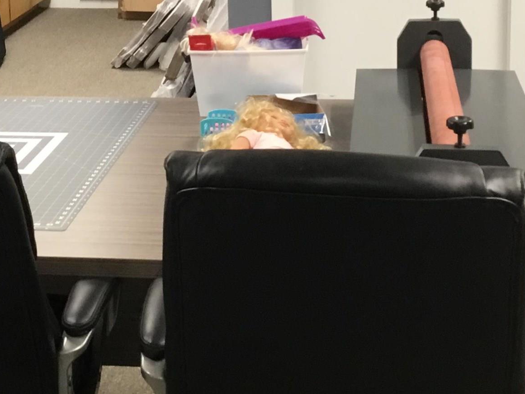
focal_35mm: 82
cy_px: 7
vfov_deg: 17.6
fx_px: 1244
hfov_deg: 23.8
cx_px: 205
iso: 100
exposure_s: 1/30
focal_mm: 3.3
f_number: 2.4
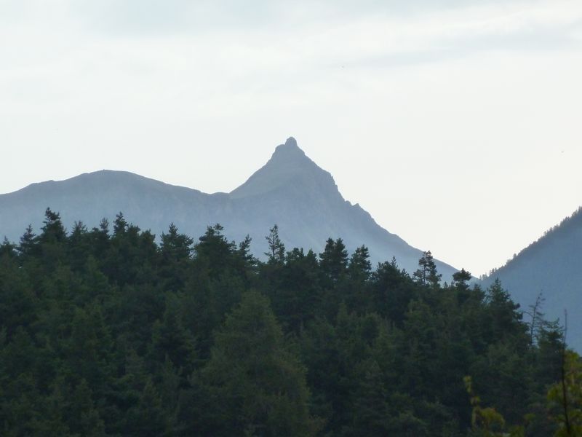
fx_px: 6204
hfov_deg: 5.4
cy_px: 218
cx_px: 291
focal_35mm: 369
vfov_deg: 4.0
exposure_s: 1/800
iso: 250
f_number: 4.9
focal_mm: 49.2
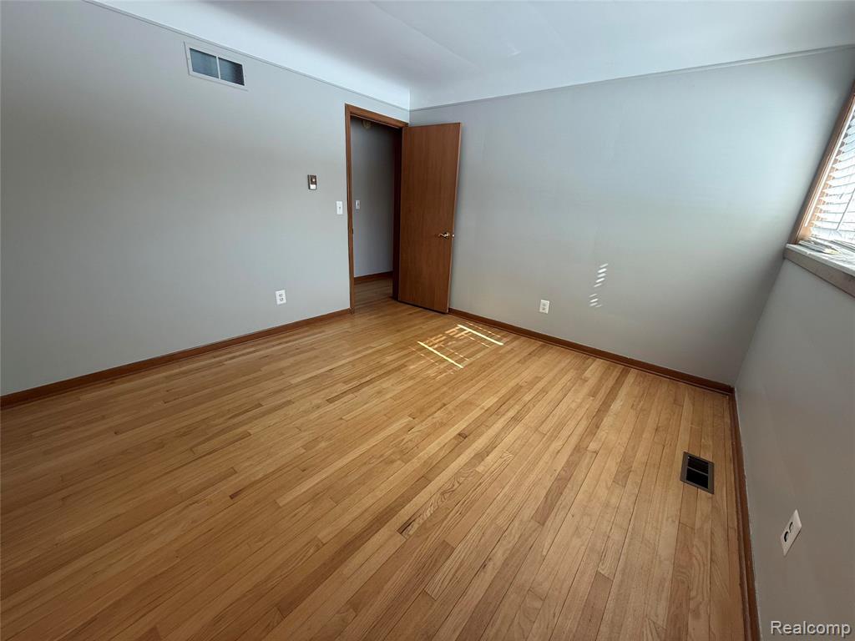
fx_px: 346
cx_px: 428
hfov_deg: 102.1
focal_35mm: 14
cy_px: 320
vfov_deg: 85.7
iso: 80
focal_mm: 2.22
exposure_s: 1/120
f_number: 2.2
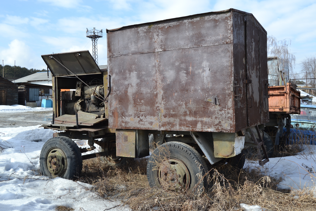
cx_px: 158
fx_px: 316
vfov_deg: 36.9
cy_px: 106
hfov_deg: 53.1
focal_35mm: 36
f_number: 7.1
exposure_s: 1/200
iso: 100
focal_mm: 24
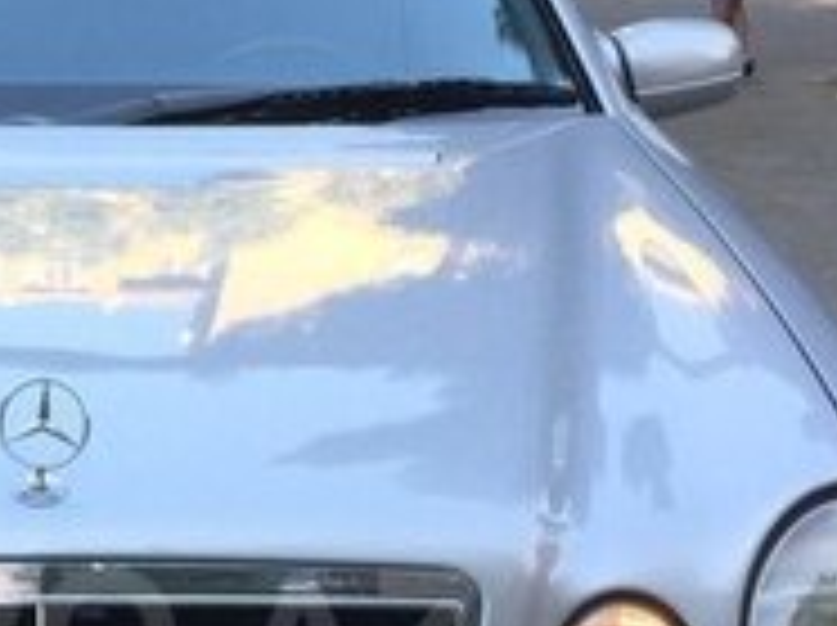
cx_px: 18
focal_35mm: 103
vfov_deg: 14.1
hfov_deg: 18.6
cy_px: 637
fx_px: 2487
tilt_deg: -21.1
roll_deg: +0.6
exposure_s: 1/159
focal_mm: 4.15
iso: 32
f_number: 2.2
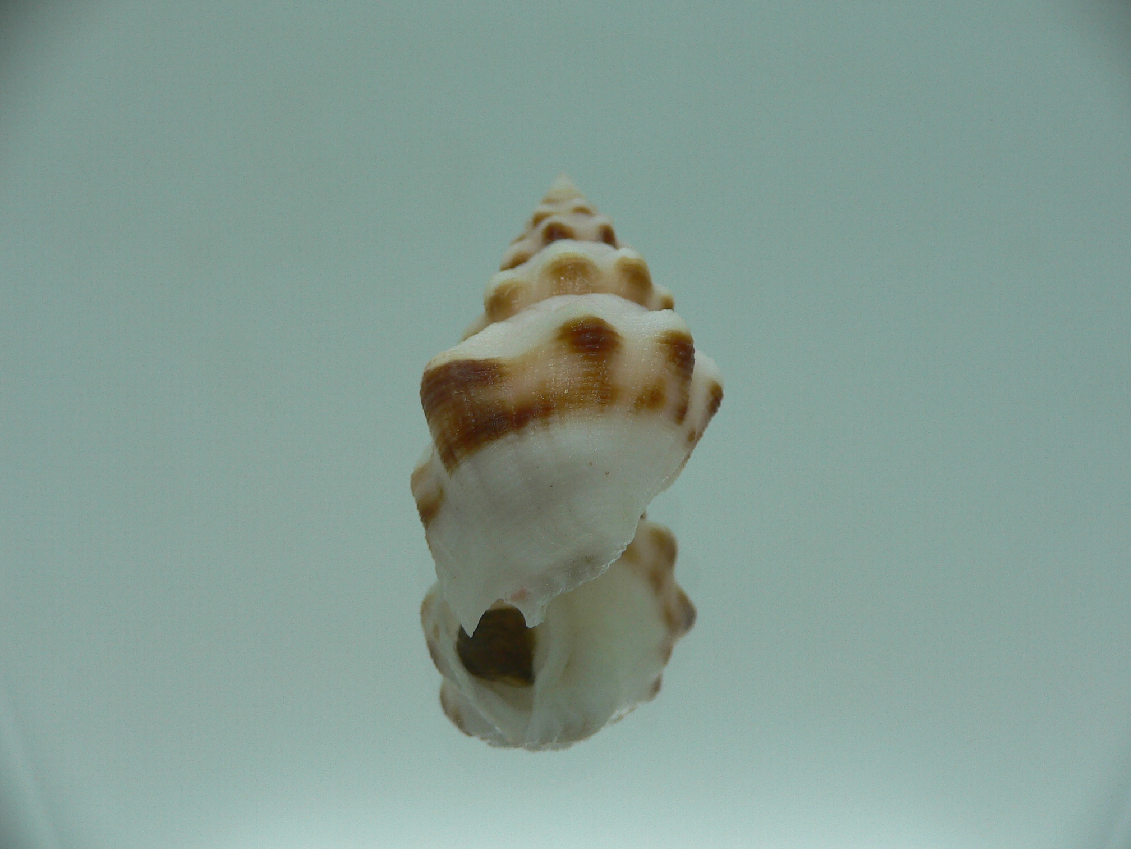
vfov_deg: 40.7
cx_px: 566
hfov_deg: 52.6
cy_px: 424
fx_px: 1144
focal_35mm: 35
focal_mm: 4.6
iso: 80
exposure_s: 1/60
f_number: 2.8
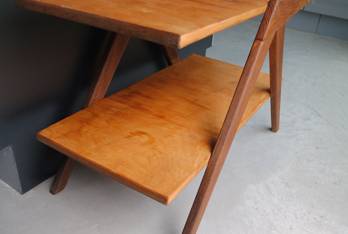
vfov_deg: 40.1
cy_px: 127
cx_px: 177
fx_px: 320
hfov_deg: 57.1
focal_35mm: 33
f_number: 4.5
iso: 200
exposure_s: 1/80
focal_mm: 18
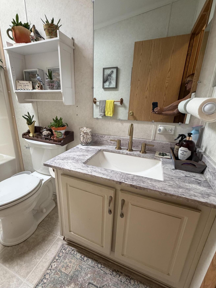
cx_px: 100
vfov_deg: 94.5
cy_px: 146
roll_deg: -0.9
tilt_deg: -18.4
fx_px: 133
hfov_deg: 78.0
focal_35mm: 16
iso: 250
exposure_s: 1/60
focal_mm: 2.22
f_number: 2.2
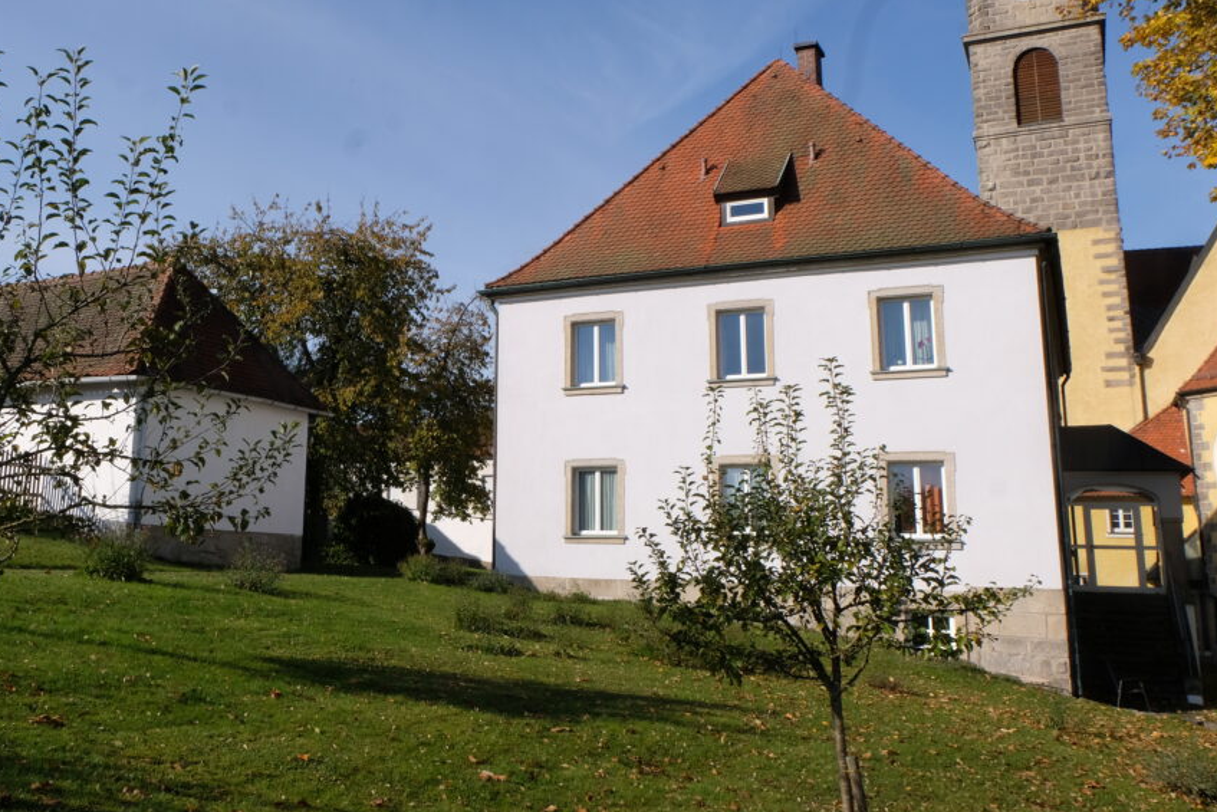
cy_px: 319
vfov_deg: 38.7
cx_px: 463
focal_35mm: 34
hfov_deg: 55.2
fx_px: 1150
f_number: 16
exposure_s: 1/125
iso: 200
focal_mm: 16
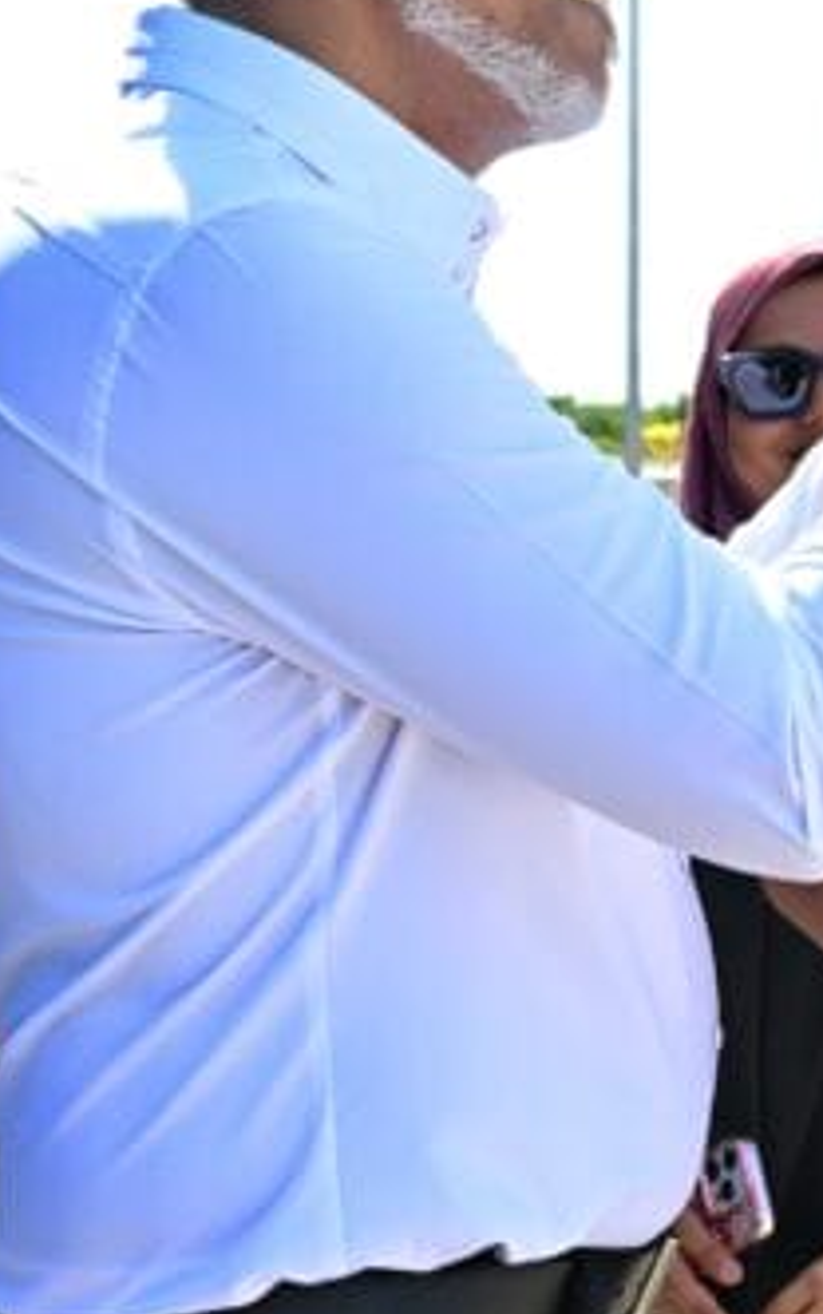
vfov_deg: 30.0
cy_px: 321
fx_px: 2407
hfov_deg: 18.7
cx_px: 906
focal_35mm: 67
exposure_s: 1/1250
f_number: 7.1
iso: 1000
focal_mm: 28.5
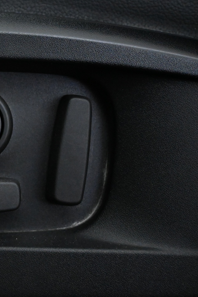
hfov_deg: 22.4
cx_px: -26
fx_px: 468
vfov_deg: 35.2
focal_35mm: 57
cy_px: 150
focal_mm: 25
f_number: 4.2
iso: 7200
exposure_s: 1/40
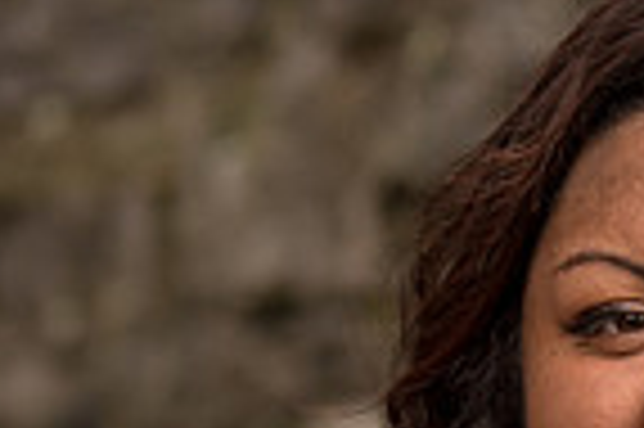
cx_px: 784
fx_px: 7255
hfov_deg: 5.1
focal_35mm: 406
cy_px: 651
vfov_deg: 3.4
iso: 200
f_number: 2.8
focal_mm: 100
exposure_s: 1/100
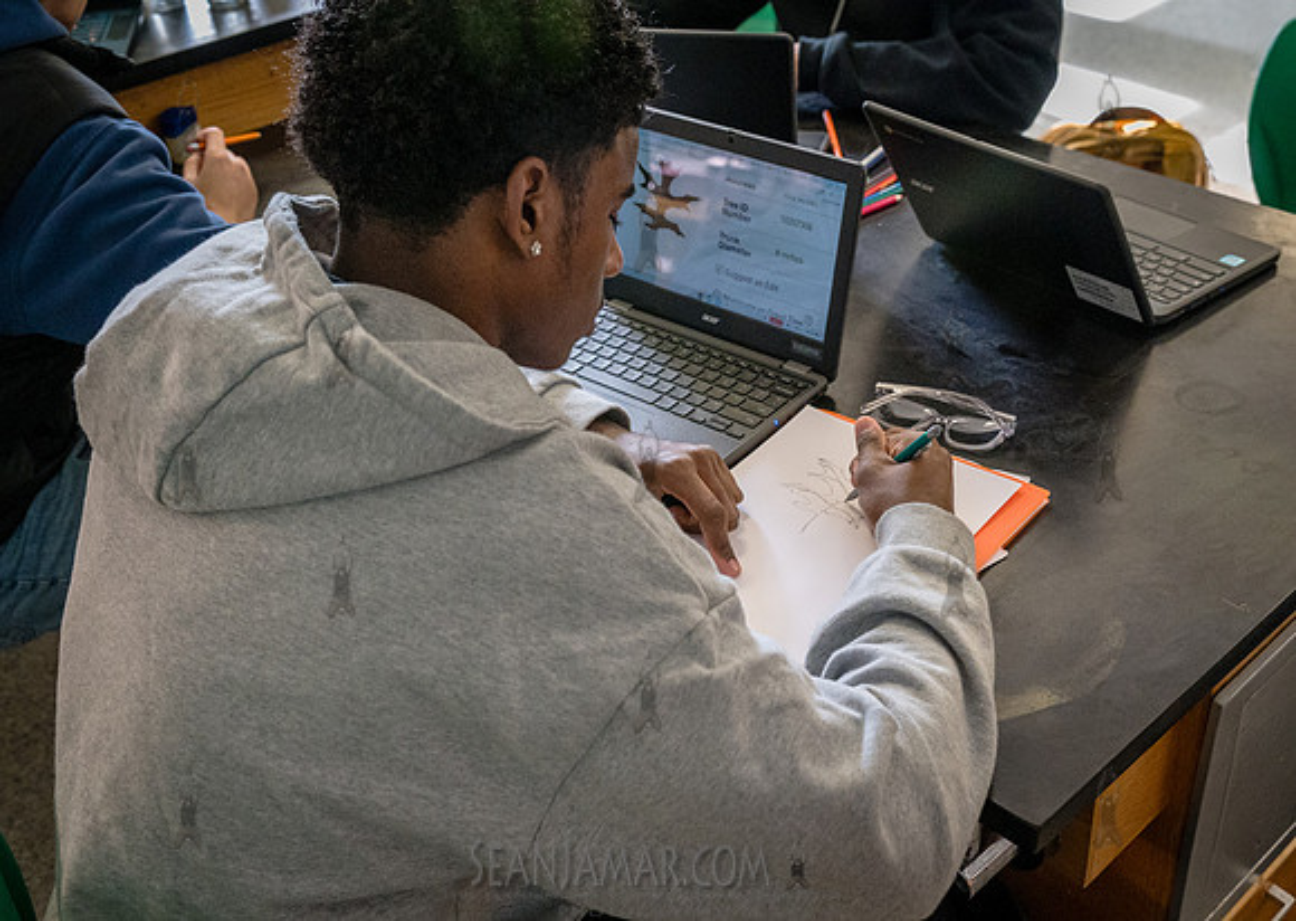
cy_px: 509
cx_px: 747
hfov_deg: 46.9
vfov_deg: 34.3
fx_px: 1488
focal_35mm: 41
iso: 6400
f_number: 5
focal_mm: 35
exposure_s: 1/500
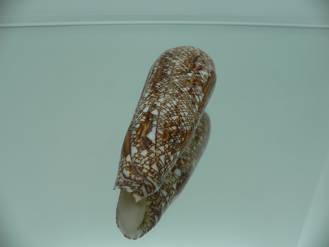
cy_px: 124
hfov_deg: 52.6
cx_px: 164
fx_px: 333
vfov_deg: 40.7
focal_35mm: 35
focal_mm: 4.6
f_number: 2.8
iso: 80
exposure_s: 1/60
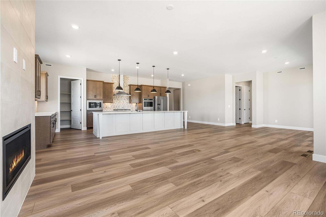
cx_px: 163
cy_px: 108
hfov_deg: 96.7
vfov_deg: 73.8
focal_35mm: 16
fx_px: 145
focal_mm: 16
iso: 200
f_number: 8
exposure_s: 1/400
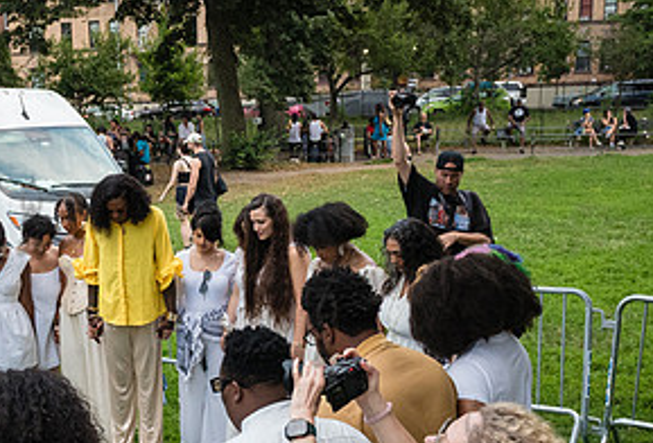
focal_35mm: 58
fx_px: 1058
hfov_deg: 33.4
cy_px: 353
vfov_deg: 23.3
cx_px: 138
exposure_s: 1/320
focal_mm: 24
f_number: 5
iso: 2000
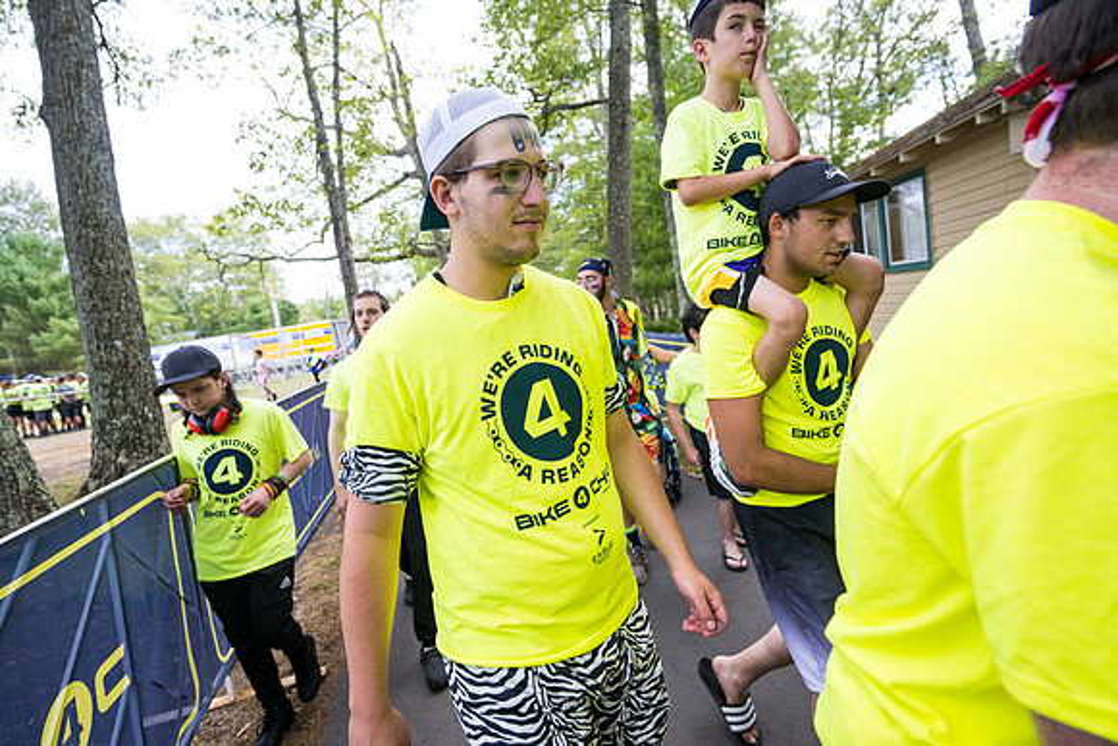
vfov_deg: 70.5
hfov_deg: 93.3
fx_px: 528
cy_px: 373
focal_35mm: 17
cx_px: 559
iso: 500
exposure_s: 1/500
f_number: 4
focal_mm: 17
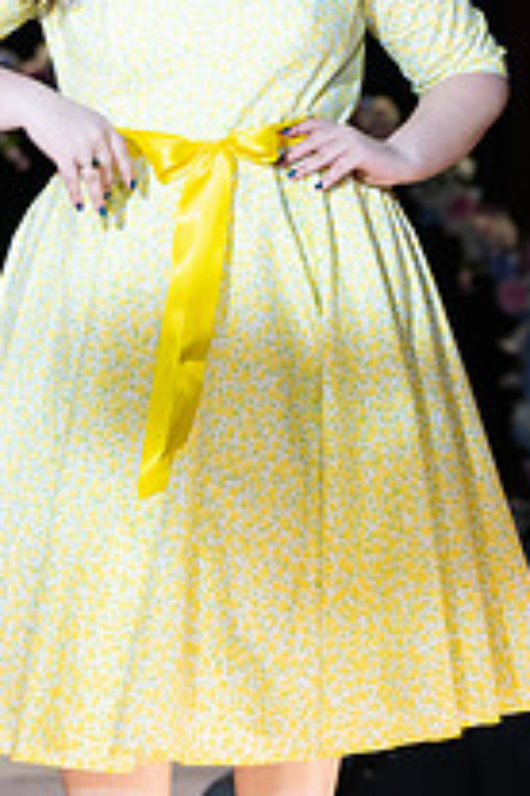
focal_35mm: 285
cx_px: 440
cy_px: 211
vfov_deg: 7.2
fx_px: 6293
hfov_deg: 4.8
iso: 800
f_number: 3.5
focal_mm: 80
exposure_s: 1/500
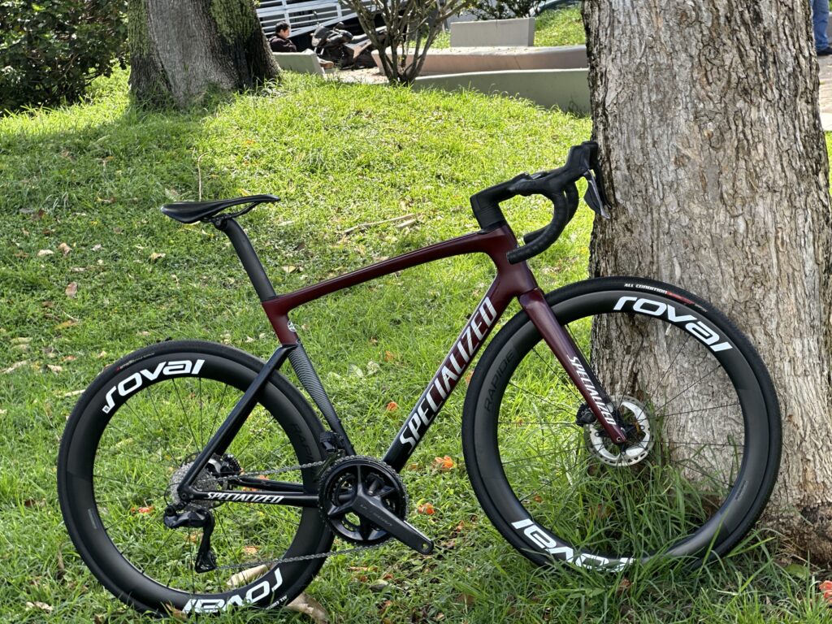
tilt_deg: -8.7
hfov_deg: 25.3
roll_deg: +10.8
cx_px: 416
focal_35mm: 77
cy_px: 312
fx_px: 1851
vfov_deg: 19.1
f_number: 2.8
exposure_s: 1/121
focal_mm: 9
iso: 32
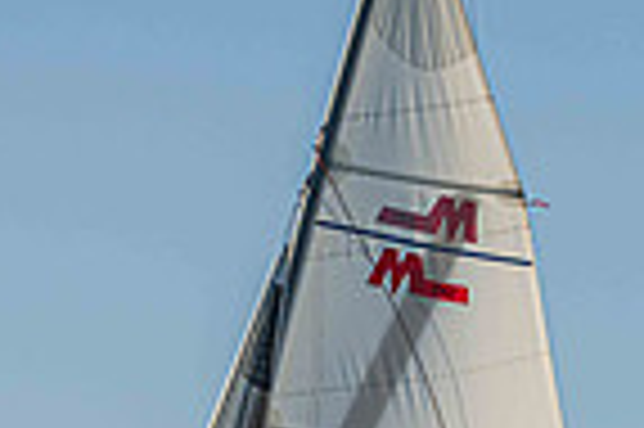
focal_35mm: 321
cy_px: 781
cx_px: 558
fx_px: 5736
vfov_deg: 4.2
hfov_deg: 6.4
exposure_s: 1/1000
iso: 400
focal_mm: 70
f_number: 8
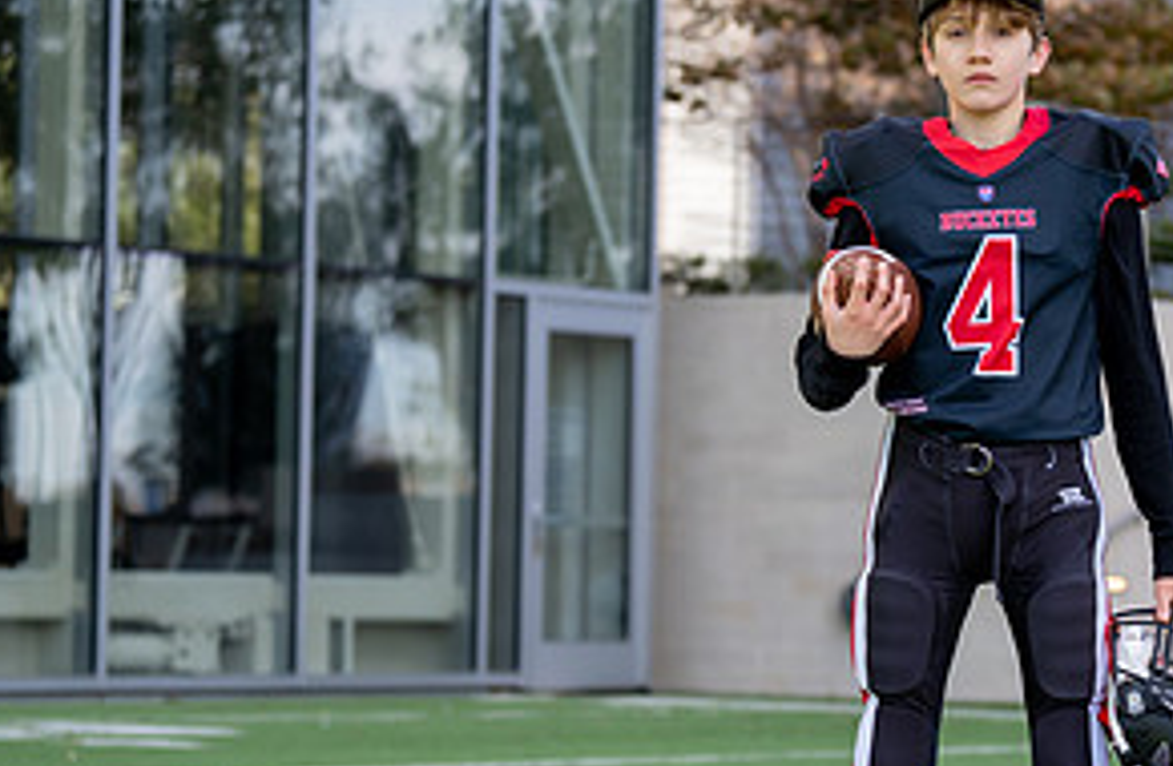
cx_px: 1029
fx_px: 4727
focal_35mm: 146
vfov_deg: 9.3
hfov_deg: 14.0
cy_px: 480
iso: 100
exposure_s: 1/640
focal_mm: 70
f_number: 2.8
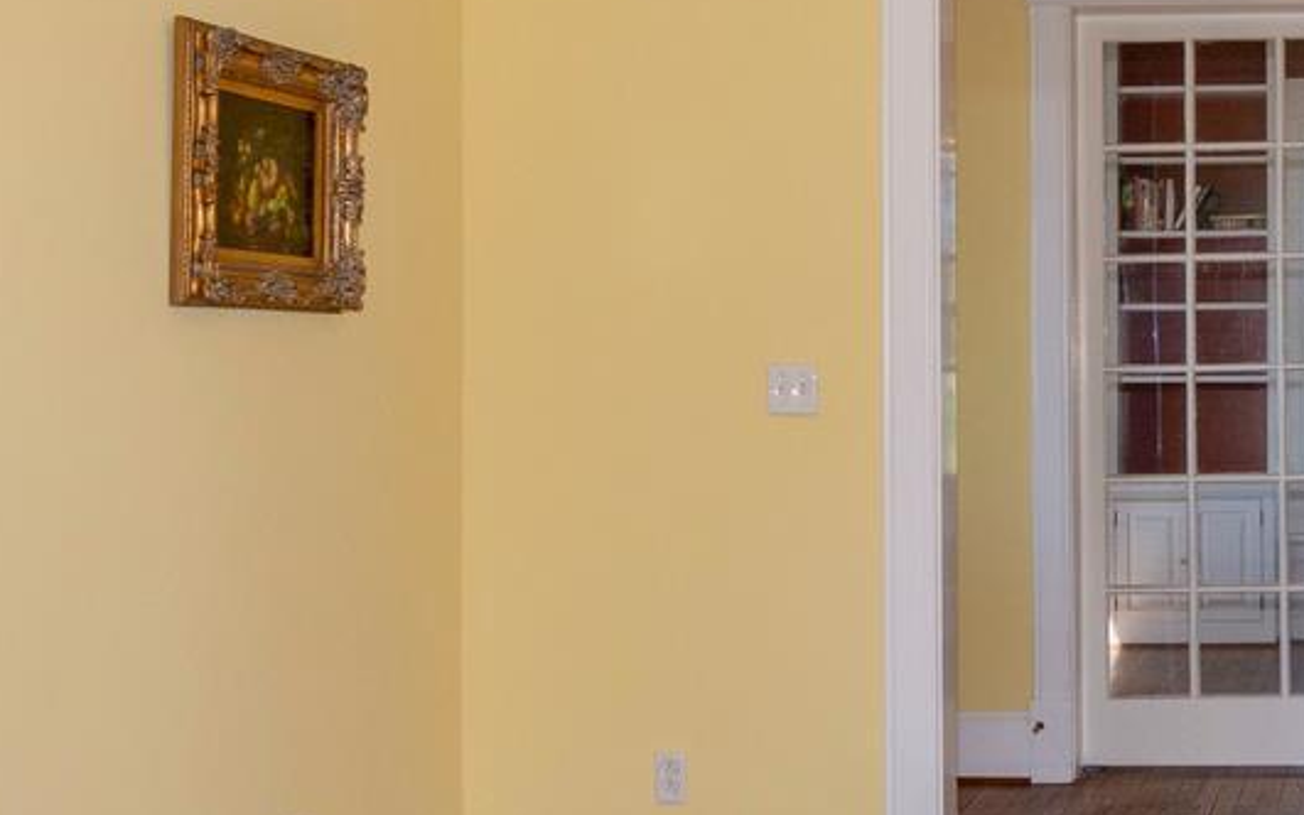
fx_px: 2097
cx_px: 1358
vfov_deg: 22.0
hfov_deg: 31.5
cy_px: 382
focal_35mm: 59
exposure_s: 1/60
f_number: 8
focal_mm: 10
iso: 200
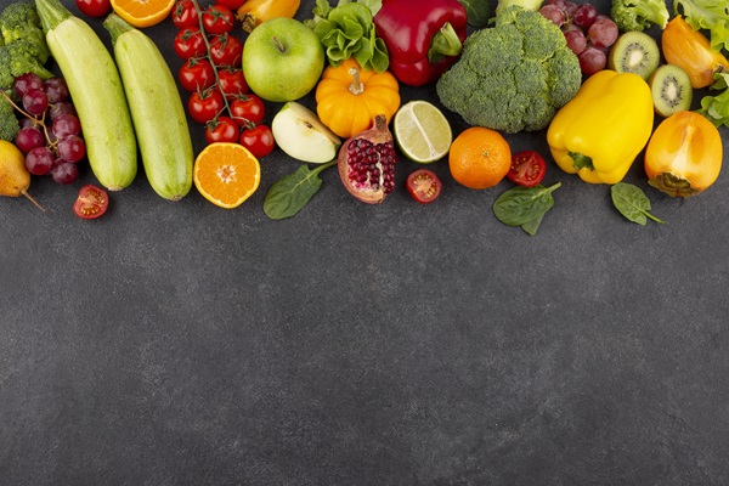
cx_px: 364
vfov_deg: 27.0
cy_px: 243
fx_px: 1012
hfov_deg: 39.6
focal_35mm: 50
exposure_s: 1/100
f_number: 9
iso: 100
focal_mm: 50
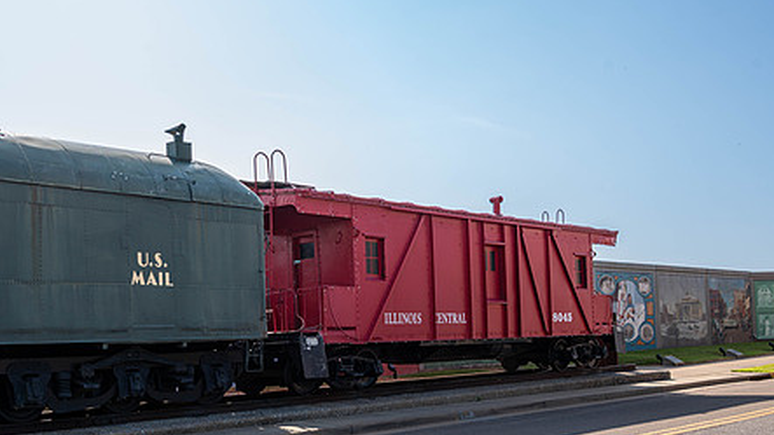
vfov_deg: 26.2
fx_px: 923
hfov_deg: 45.3
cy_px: 329
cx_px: 326
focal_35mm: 45
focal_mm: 32
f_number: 8
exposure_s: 1/160
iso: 72
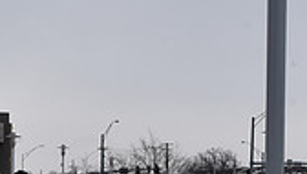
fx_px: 1060
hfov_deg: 16.4
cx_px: 97
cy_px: 331
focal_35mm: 130
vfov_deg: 8.9
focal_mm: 36
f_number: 11
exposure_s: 1/500
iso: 400
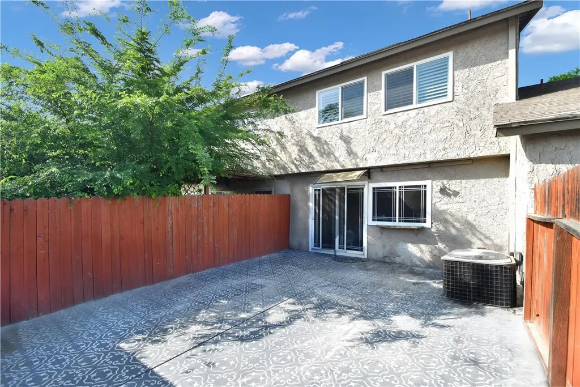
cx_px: 290
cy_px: 194
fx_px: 242
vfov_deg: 77.3
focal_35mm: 15
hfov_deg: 100.4
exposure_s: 1/500
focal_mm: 10
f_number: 8
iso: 400
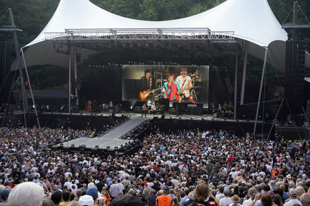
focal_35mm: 47
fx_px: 404
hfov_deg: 41.9
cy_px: 103
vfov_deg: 28.6
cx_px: 155
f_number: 5.6
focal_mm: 47
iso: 1250
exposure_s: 1/500
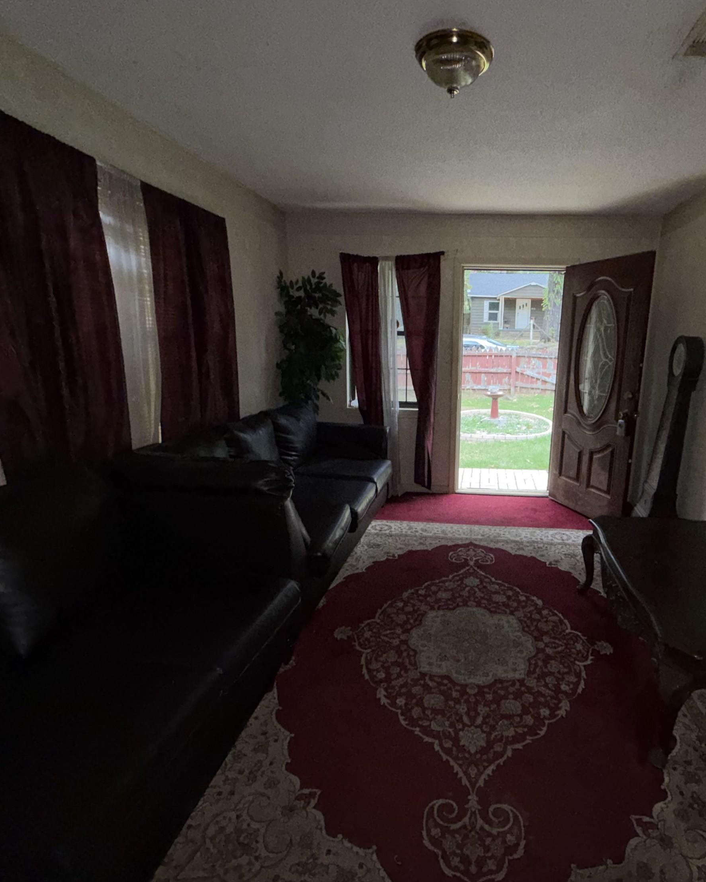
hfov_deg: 69.6
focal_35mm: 19
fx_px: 496
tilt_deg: -13.8
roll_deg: -1.3
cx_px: 446
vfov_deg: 83.3
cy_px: 454
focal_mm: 2.22
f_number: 2.2
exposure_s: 1/46
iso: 200
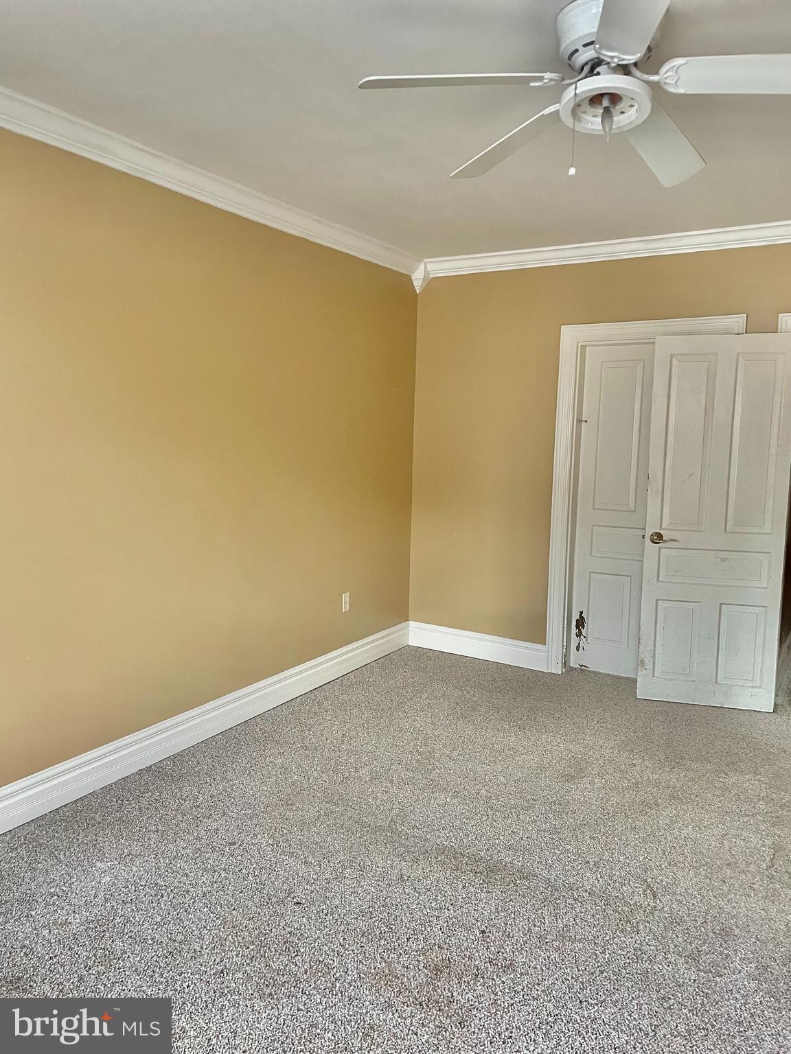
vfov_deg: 67.3
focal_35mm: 26
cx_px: 396
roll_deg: -1.6
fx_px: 792
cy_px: 527
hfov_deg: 53.1
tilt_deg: -7.5
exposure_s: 1/60
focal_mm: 4.2
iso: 160
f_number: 1.6
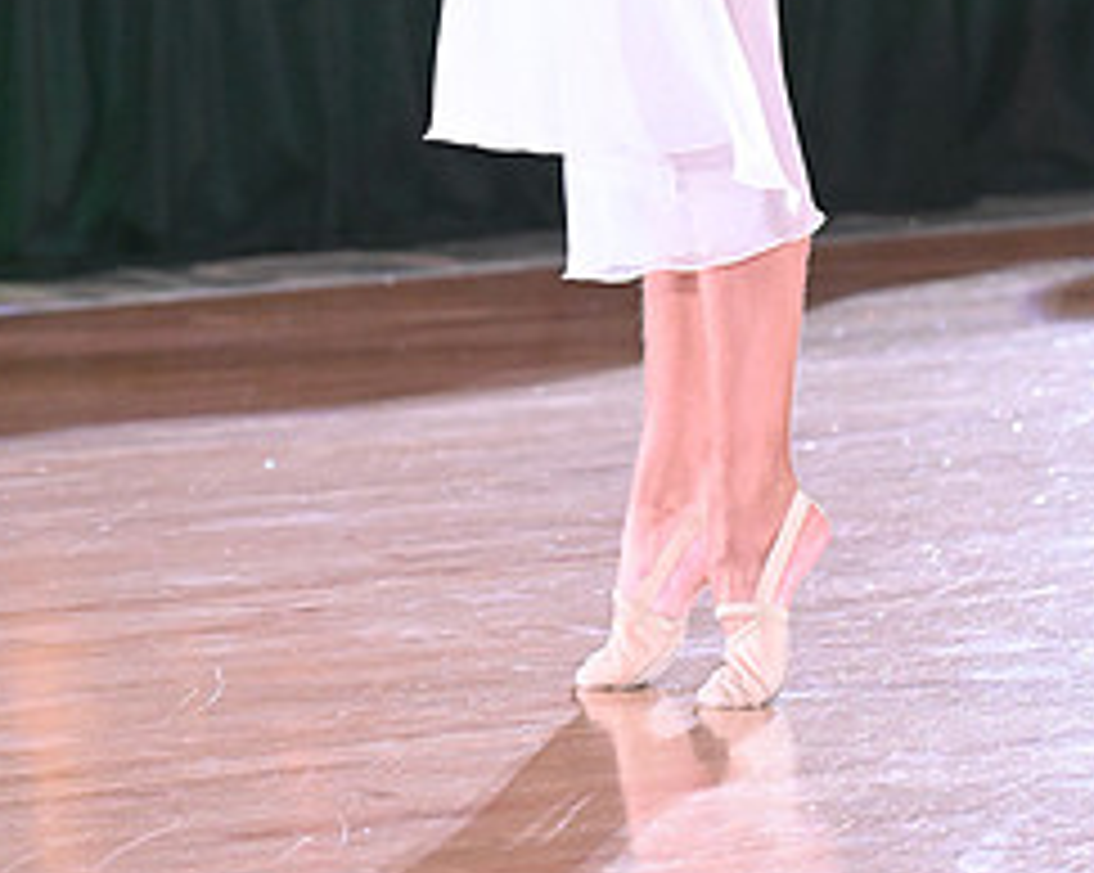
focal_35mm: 348
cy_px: -243
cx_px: 700
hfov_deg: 5.6
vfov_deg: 4.4
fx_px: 11259
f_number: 5
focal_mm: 155
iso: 6400
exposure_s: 1/400
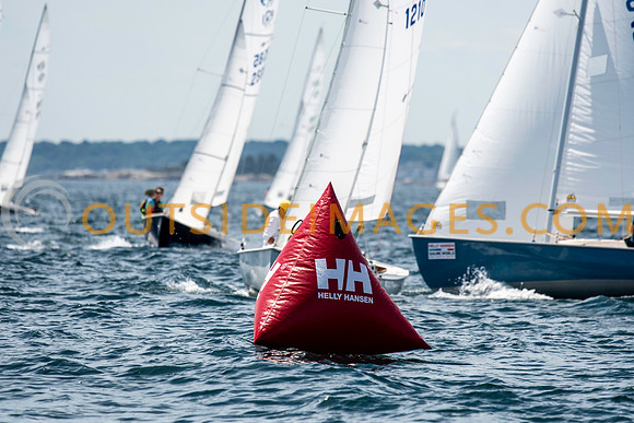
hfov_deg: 4.4
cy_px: 212
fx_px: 8280
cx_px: 317
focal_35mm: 470
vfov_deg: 2.9
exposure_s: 1/3200
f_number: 5
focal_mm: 300
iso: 320
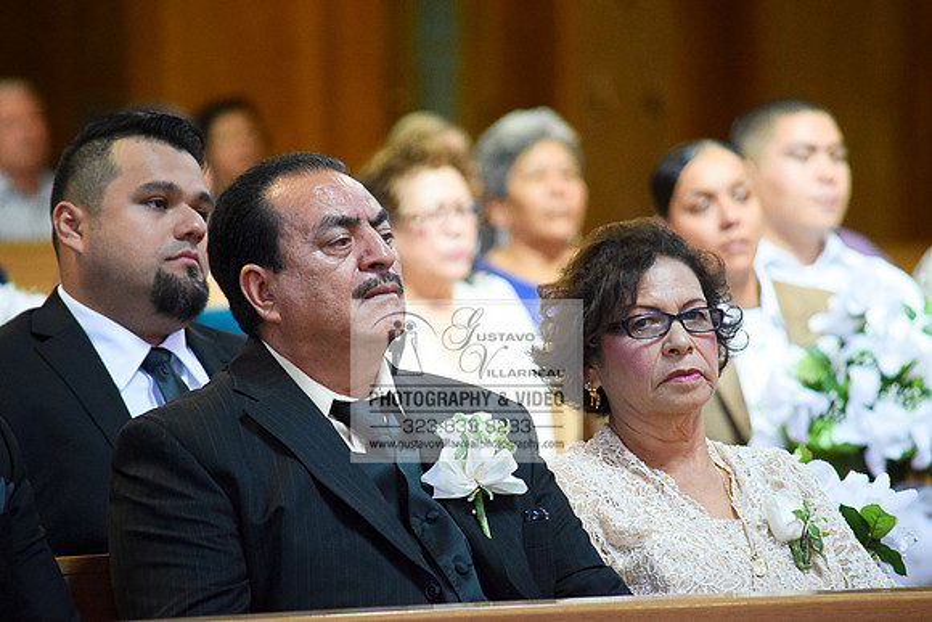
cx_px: 466
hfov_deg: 5.7
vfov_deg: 3.8
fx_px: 9322
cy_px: 311
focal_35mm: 360
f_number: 5.3
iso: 3200
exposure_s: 1/60
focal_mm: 240
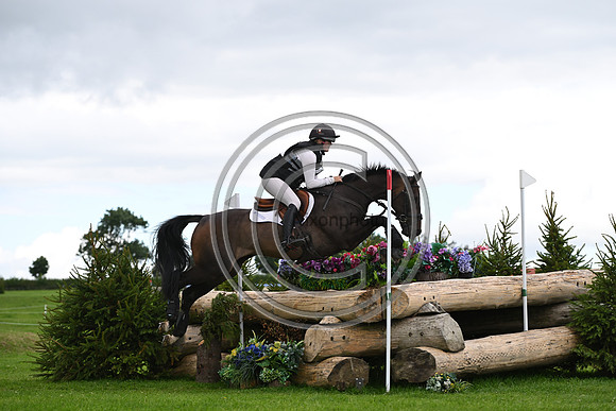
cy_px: 206
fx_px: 1917
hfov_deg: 18.3
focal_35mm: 112
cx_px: 308
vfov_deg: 12.2
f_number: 4.5
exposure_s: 1/1250
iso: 360
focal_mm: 112
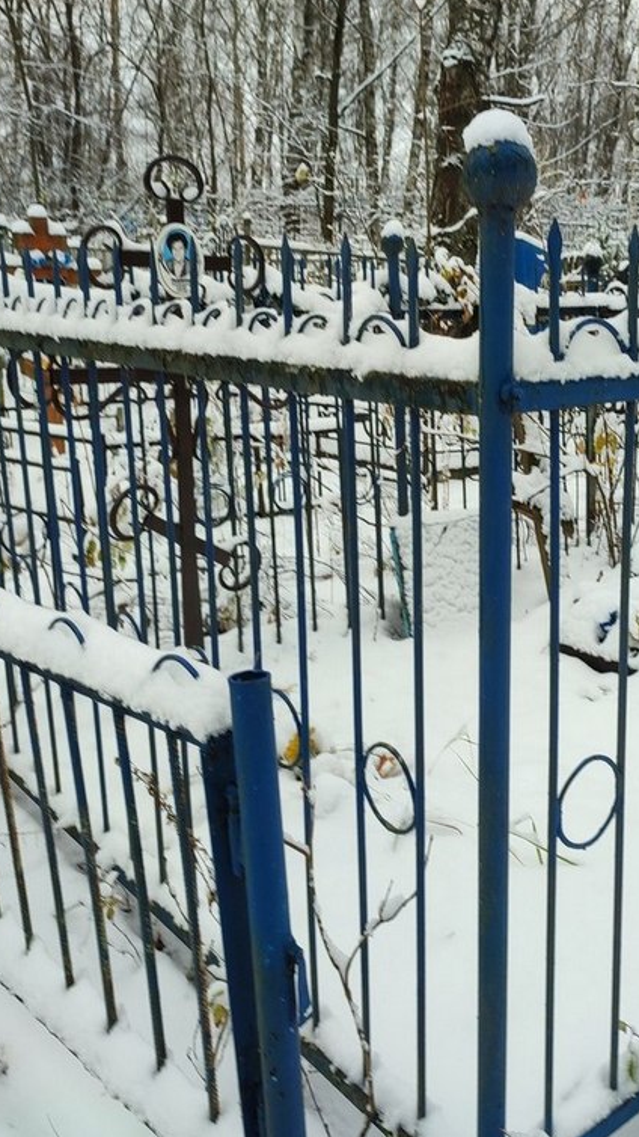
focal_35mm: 37
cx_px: 535
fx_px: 1115
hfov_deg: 31.0
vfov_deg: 54.0
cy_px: 573
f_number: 1.9
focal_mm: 6.04
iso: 62
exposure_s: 1/50
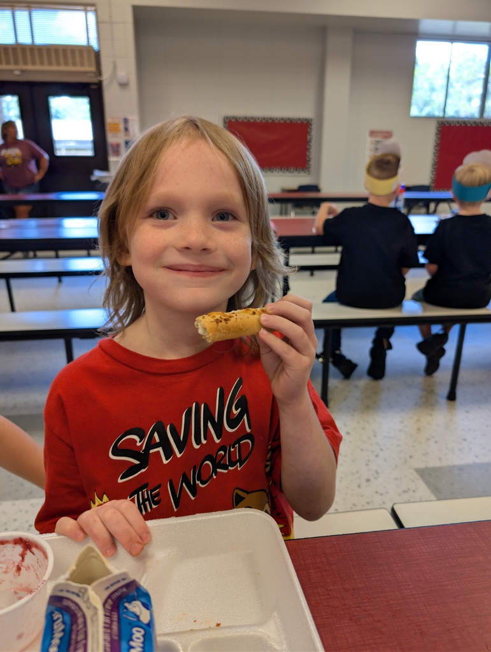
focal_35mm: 24
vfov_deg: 71.5
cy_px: 326
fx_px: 453
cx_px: 246
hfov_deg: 56.9
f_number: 1.68
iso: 85
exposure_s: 1/120
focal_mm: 6.9
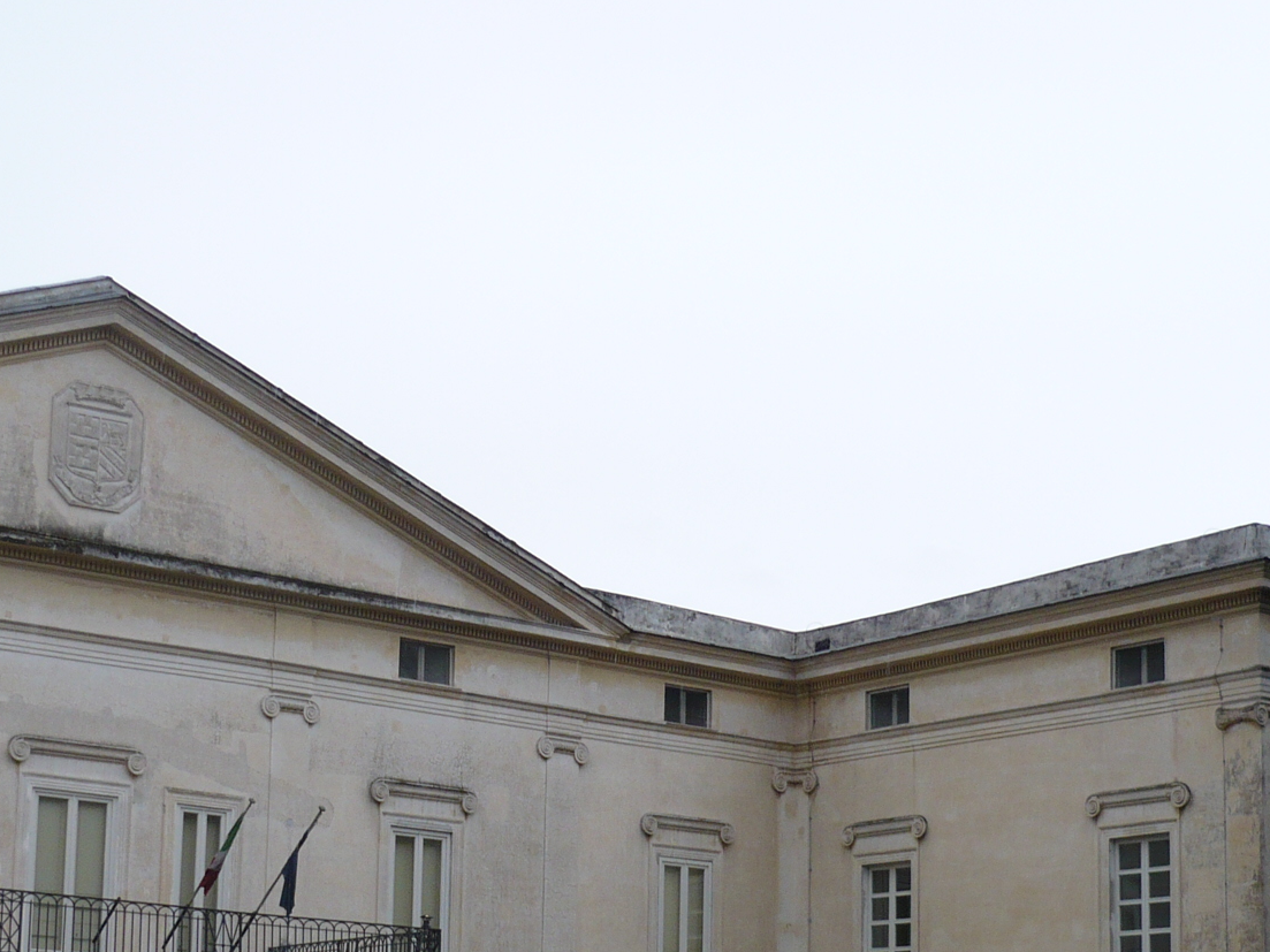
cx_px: 466
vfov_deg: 22.3
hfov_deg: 29.7
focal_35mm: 65
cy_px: 749
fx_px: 2384
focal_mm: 5.8
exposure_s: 1/400
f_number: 2.8
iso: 100
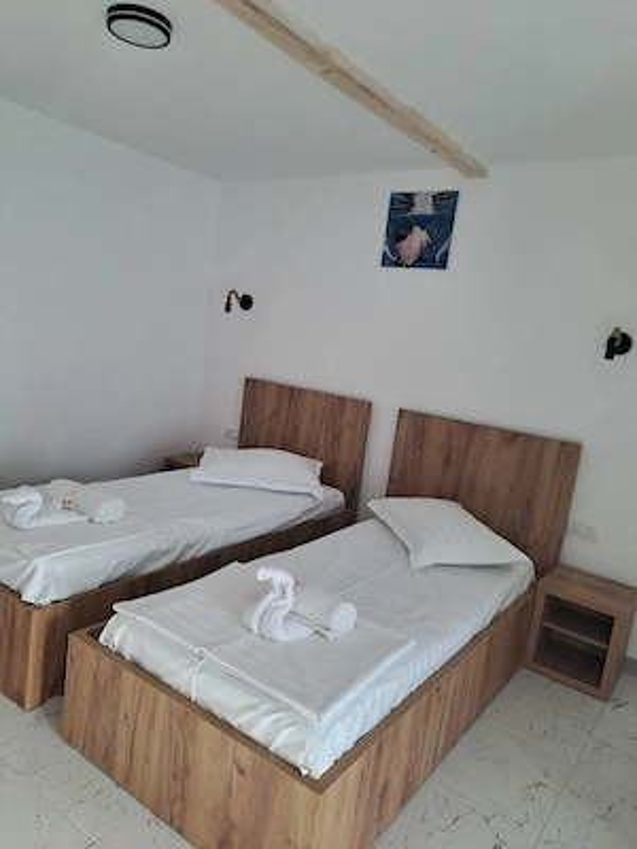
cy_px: 424
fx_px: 613
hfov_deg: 54.9
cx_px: 318
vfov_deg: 69.4
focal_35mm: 25
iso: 50
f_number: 1.8
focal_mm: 4.65
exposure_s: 1/100
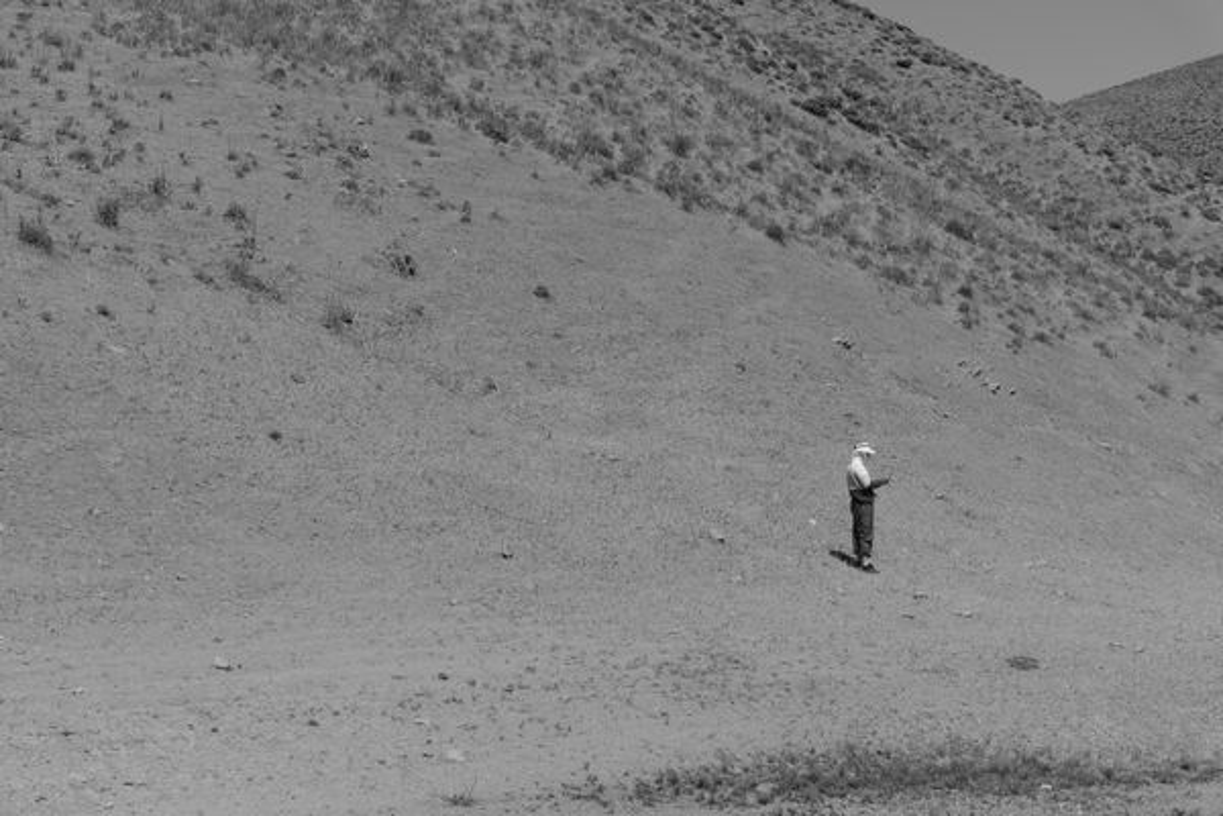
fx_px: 2548
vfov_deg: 18.2
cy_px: 408
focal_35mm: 75
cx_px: 612
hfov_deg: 27.0
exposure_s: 1/1000
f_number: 6.4
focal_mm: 50
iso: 160
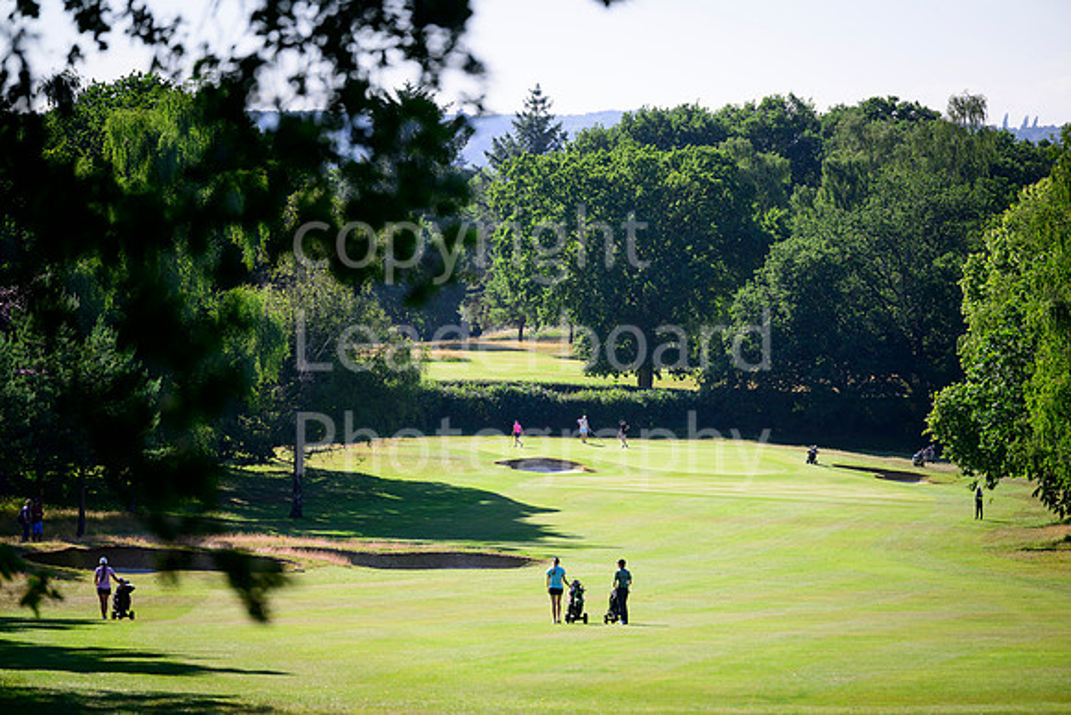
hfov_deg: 10.3
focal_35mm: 200
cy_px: 358
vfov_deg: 6.9
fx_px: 5951
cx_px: 536
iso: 400
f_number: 3.2
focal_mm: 200
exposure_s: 1/4000
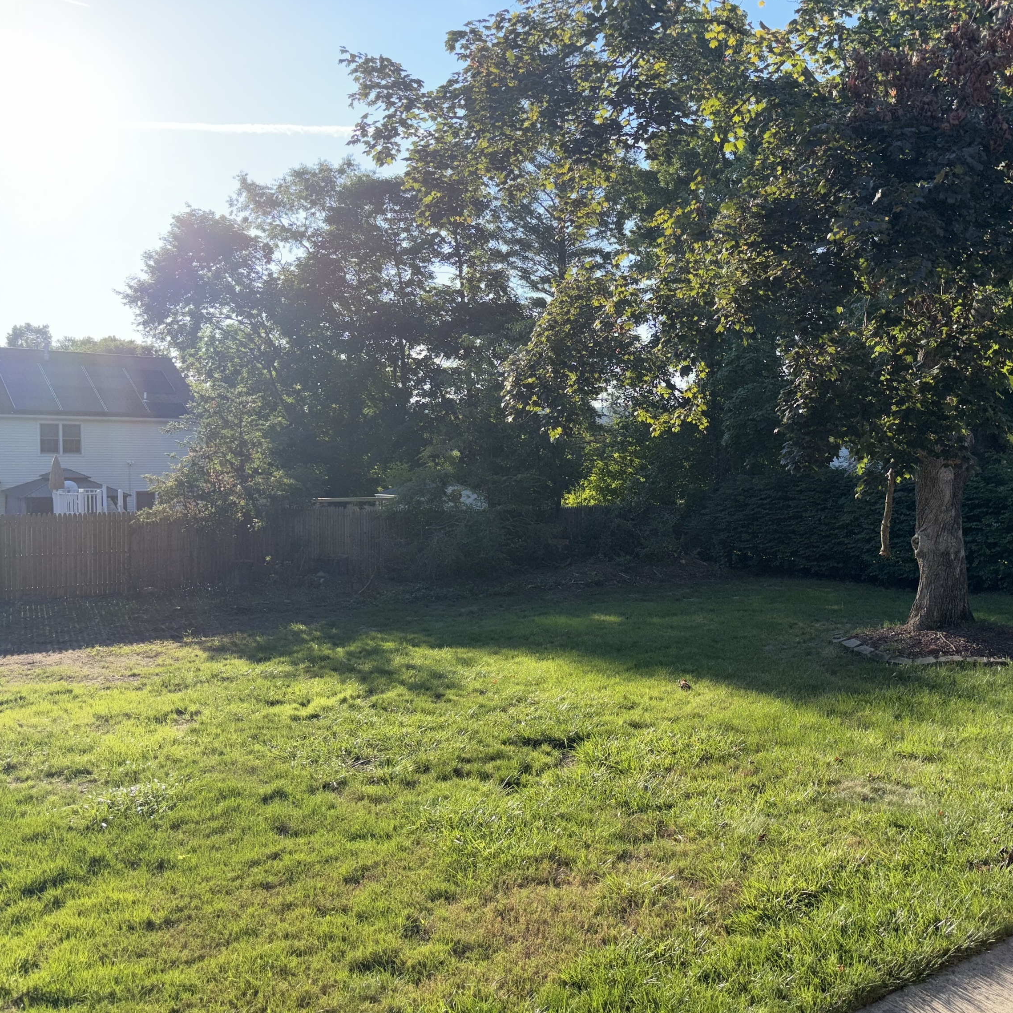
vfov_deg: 52.5
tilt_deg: -3.4
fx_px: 1026
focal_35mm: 31
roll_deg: +0.1
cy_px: 509
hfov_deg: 51.8
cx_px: 652
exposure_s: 1/1196
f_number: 1.6
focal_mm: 5.96
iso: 50
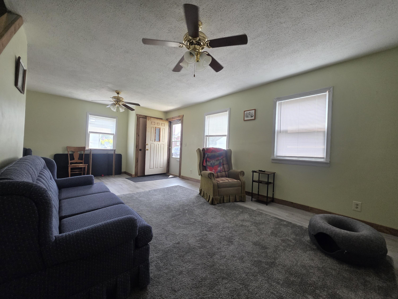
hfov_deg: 106.2
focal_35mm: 13
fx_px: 149
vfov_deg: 89.9
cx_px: 199
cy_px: 150
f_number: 1.9
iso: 400
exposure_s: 1/359
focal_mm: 2.2
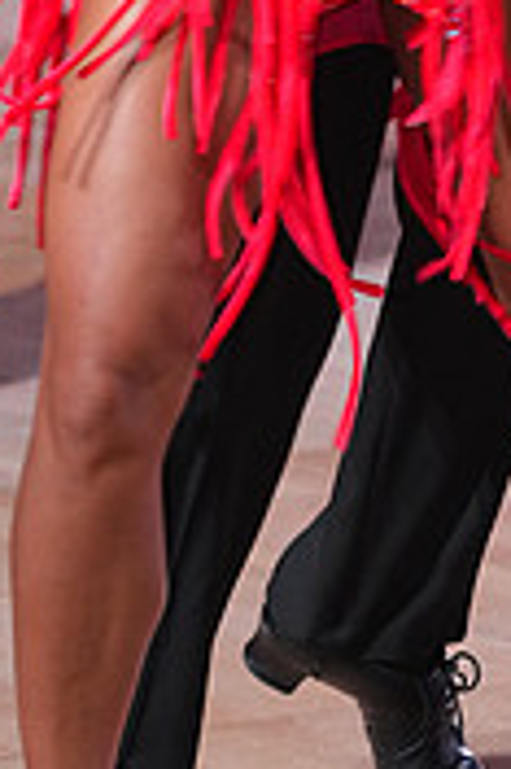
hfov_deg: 4.0
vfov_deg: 6.0
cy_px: -367
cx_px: 155
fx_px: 7317
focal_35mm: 343
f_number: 4.5
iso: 2500
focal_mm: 104
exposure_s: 1/250
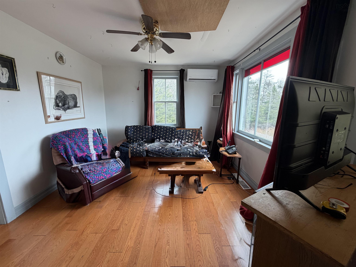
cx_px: 178
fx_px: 144
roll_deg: -0.6
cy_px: 134
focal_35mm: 14
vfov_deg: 85.7
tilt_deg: -10.4
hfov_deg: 102.1
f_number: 2.2
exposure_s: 1/120
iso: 125
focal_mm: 2.22
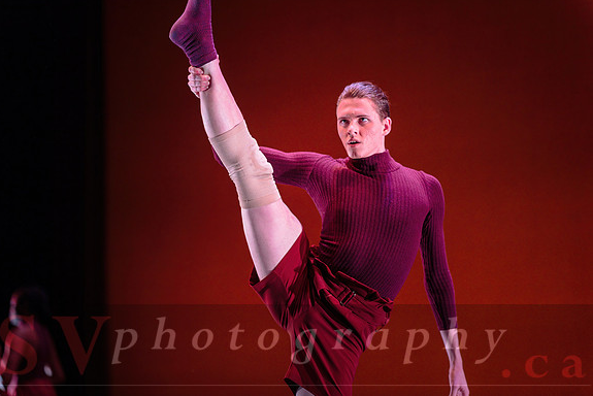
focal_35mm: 106
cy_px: 197
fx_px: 1747
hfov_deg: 19.3
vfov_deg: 12.9
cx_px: 295
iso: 1250
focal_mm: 105
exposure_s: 1/400
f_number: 1.4
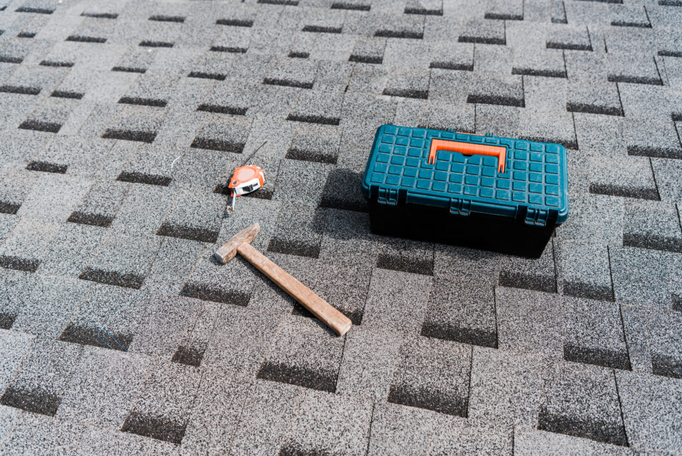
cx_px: 341
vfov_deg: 42.4
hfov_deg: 60.3
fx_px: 588
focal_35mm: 31
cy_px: 228
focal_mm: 31
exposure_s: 1/1000
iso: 100
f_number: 3.5
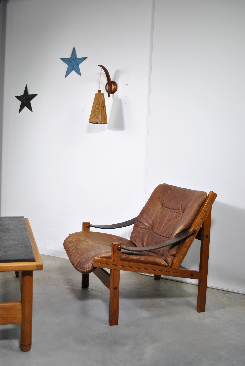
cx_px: 122
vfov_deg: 57.2
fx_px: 336
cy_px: 183
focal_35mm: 33
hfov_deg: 40.1
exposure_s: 1/25
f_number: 4.5
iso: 200
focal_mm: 22
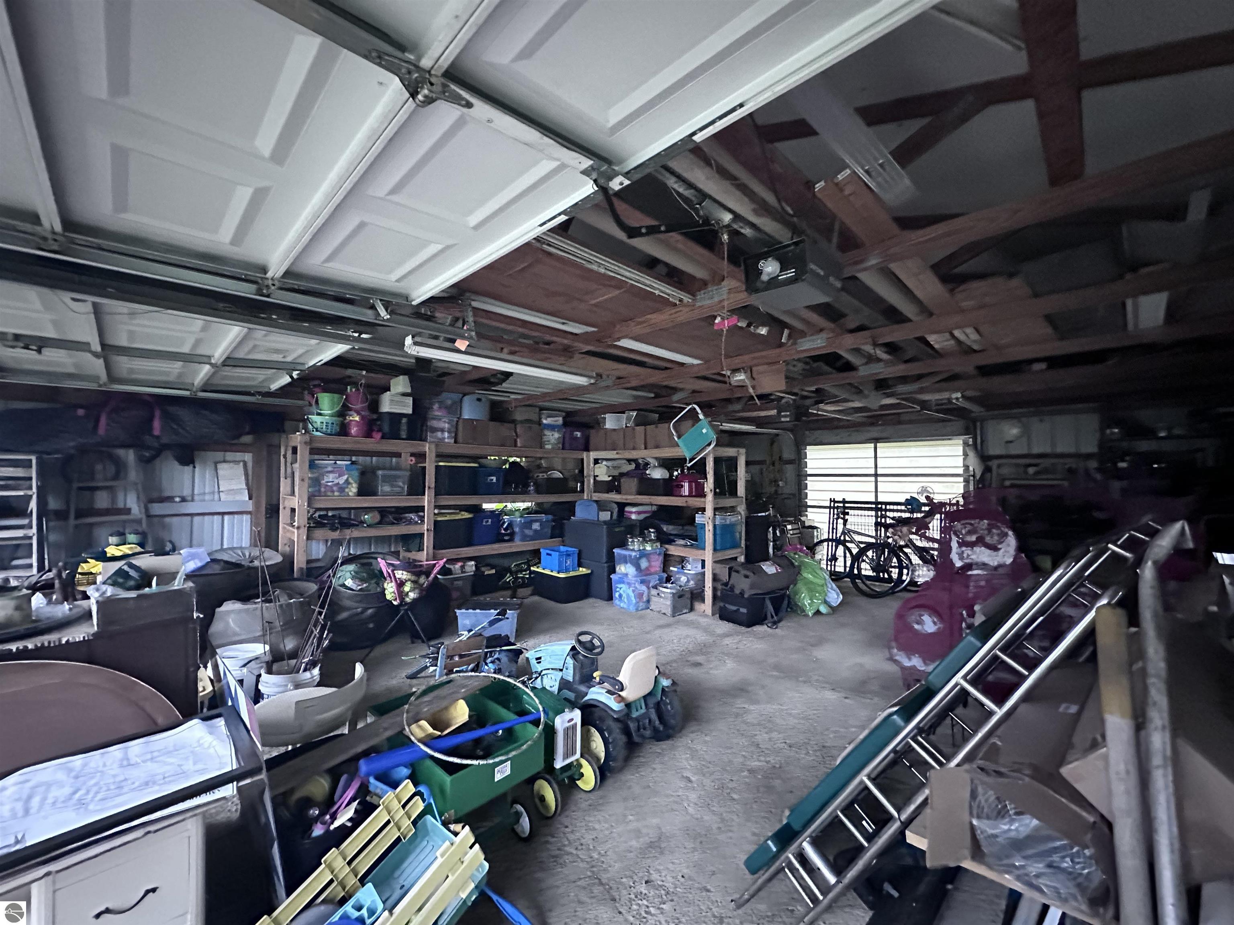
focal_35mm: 14
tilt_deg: +2.0
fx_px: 499
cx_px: 617
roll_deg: -0.6
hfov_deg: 102.1
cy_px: 462
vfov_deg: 85.7
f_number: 2.2
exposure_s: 1/30
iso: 1600
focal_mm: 2.22
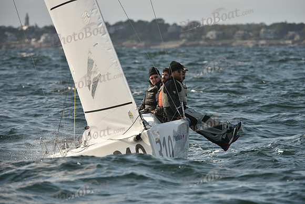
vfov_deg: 4.2
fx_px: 2796
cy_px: 102
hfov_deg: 6.2
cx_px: 152
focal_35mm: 330
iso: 320
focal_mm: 330
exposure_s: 1/1600
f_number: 7.1
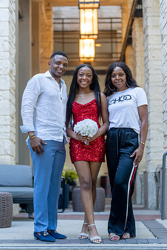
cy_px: 125
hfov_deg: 15.0
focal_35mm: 91
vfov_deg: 22.4
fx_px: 633
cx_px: 84
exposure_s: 1/320
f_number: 2.8
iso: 1000
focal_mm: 91
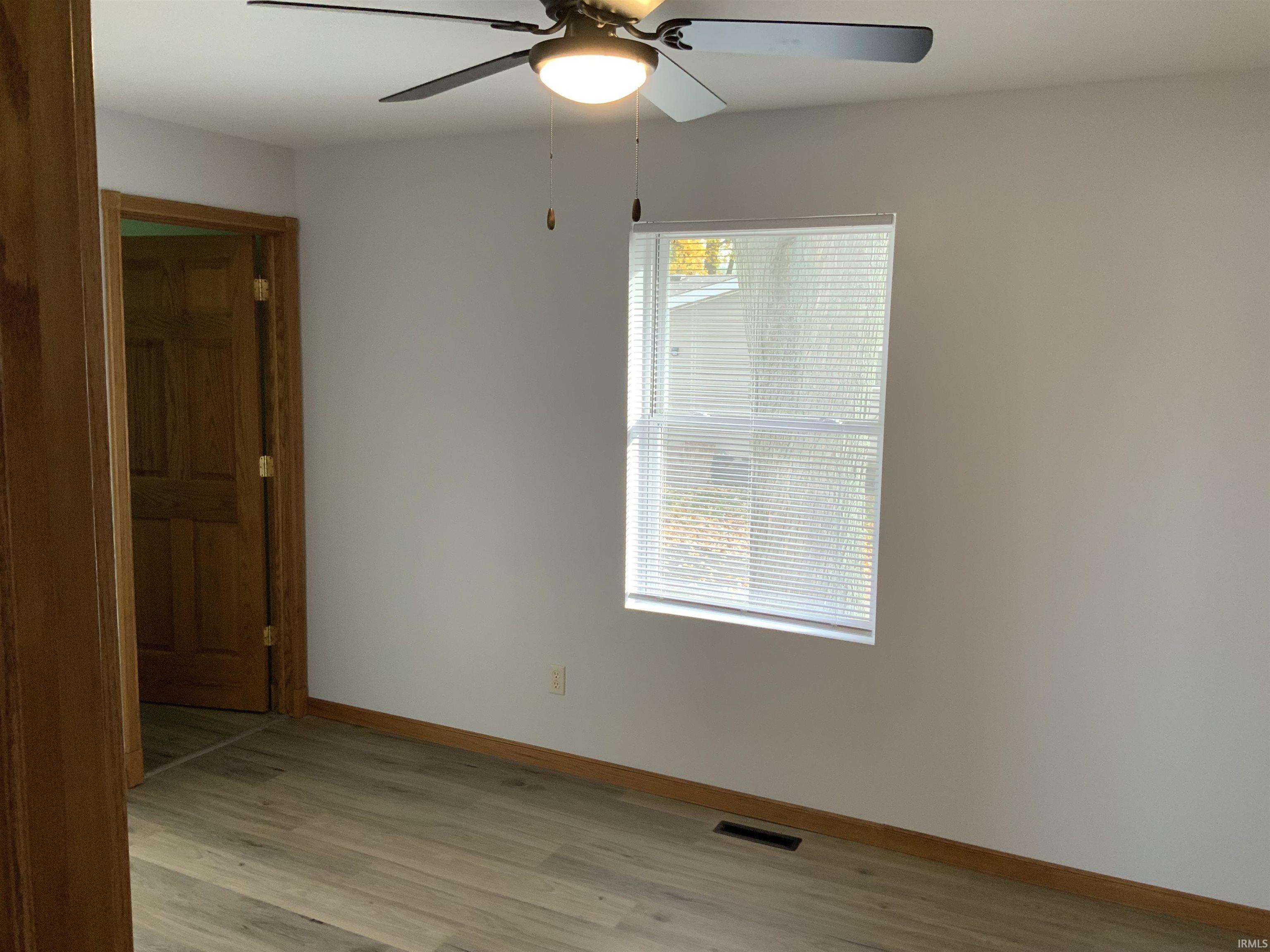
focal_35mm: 29
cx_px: 635
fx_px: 1064
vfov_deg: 48.2
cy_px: 476
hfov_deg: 61.7
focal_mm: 3
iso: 80
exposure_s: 1/60
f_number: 1.8
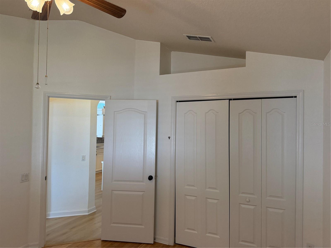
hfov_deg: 71.6
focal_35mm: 24
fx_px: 229
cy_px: 124
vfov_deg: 56.8
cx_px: 166
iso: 200
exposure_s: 1/194
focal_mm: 6.76
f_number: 1.78
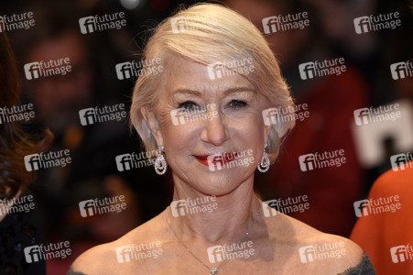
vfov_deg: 5.7
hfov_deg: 8.6
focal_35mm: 240
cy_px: 138
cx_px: 206
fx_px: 2751
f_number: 3.2
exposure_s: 1/400
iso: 640
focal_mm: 160
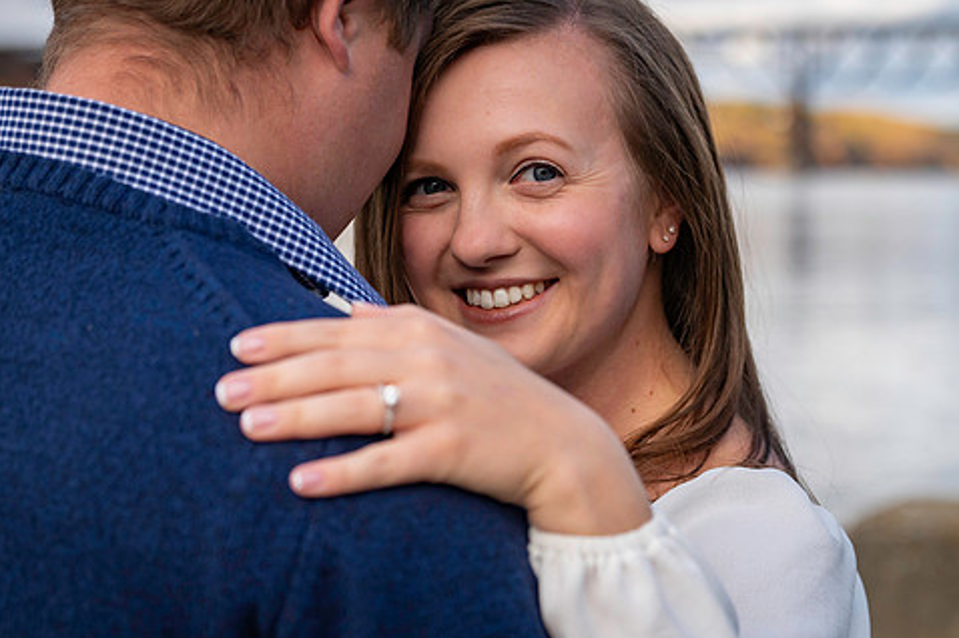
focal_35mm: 86
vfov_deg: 15.9
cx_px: 548
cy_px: 275
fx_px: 2289
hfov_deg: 23.6
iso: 1250
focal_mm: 70
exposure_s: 1/8000
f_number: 4.5
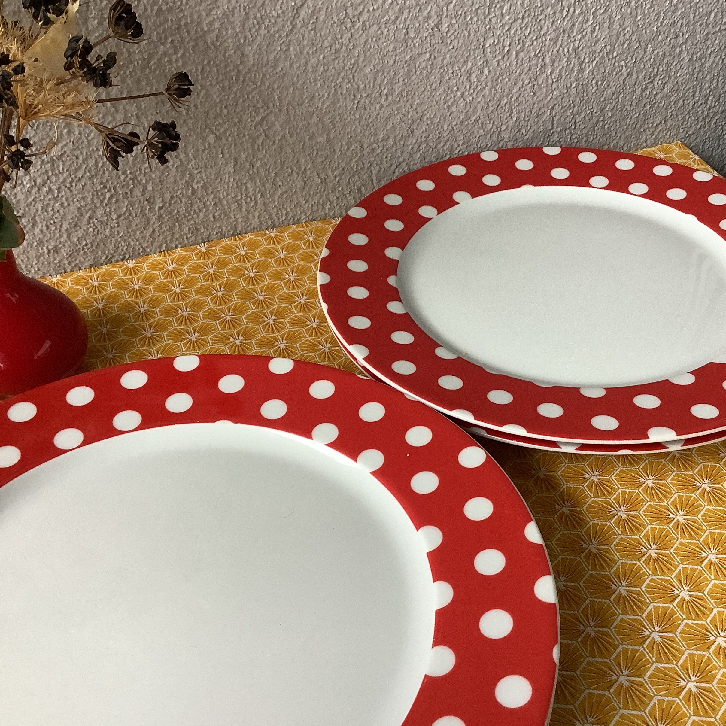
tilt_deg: -37.2
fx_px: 878
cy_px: 365
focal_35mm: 37
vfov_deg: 44.9
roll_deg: +0.3
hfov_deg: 44.8
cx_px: 419
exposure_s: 1/60
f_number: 2.4
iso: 160
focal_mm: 3.3
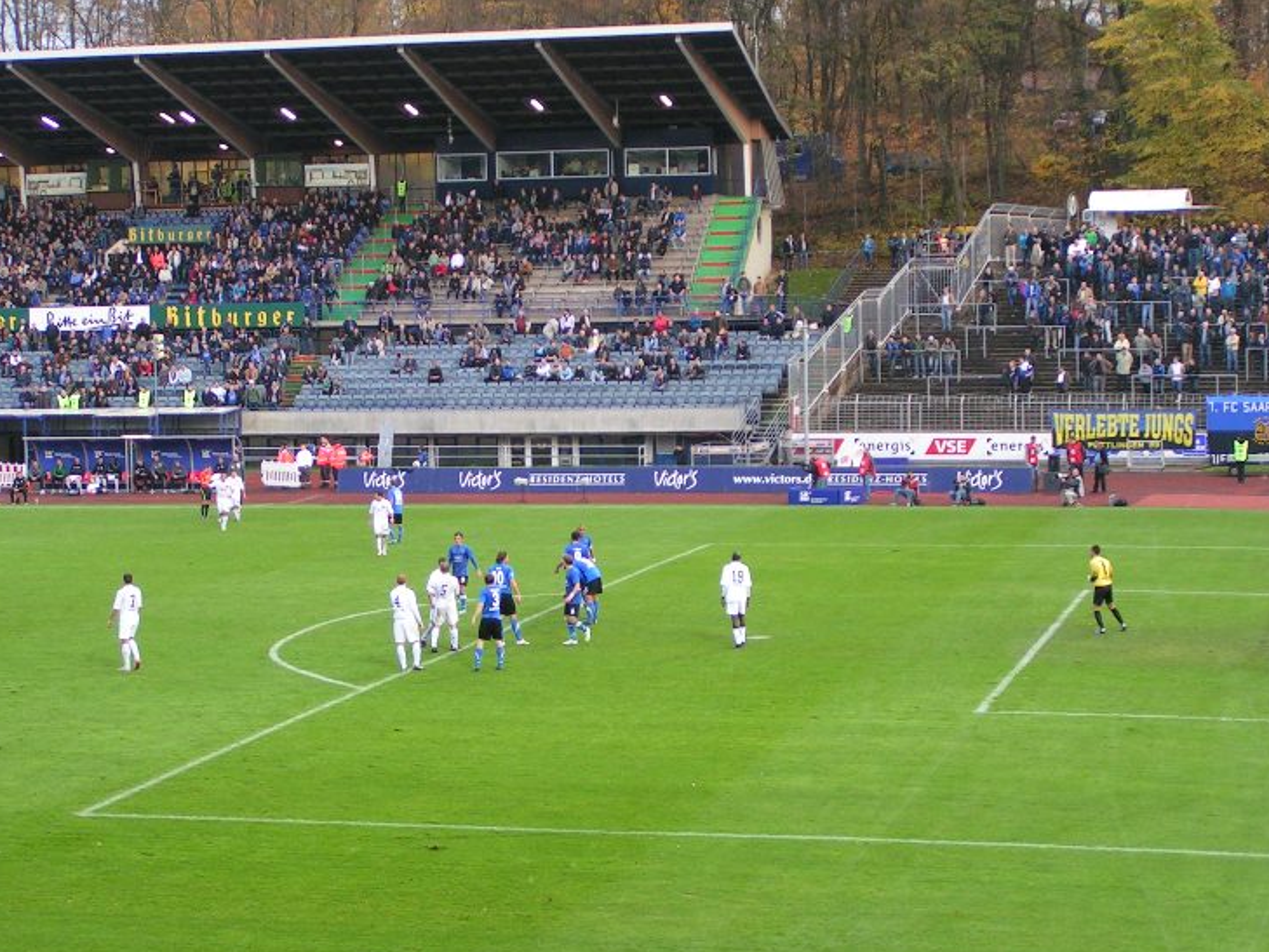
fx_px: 2897
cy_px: 465
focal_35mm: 79
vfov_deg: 18.7
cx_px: 580
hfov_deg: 24.7
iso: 100
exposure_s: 1/100
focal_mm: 11
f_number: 3.2
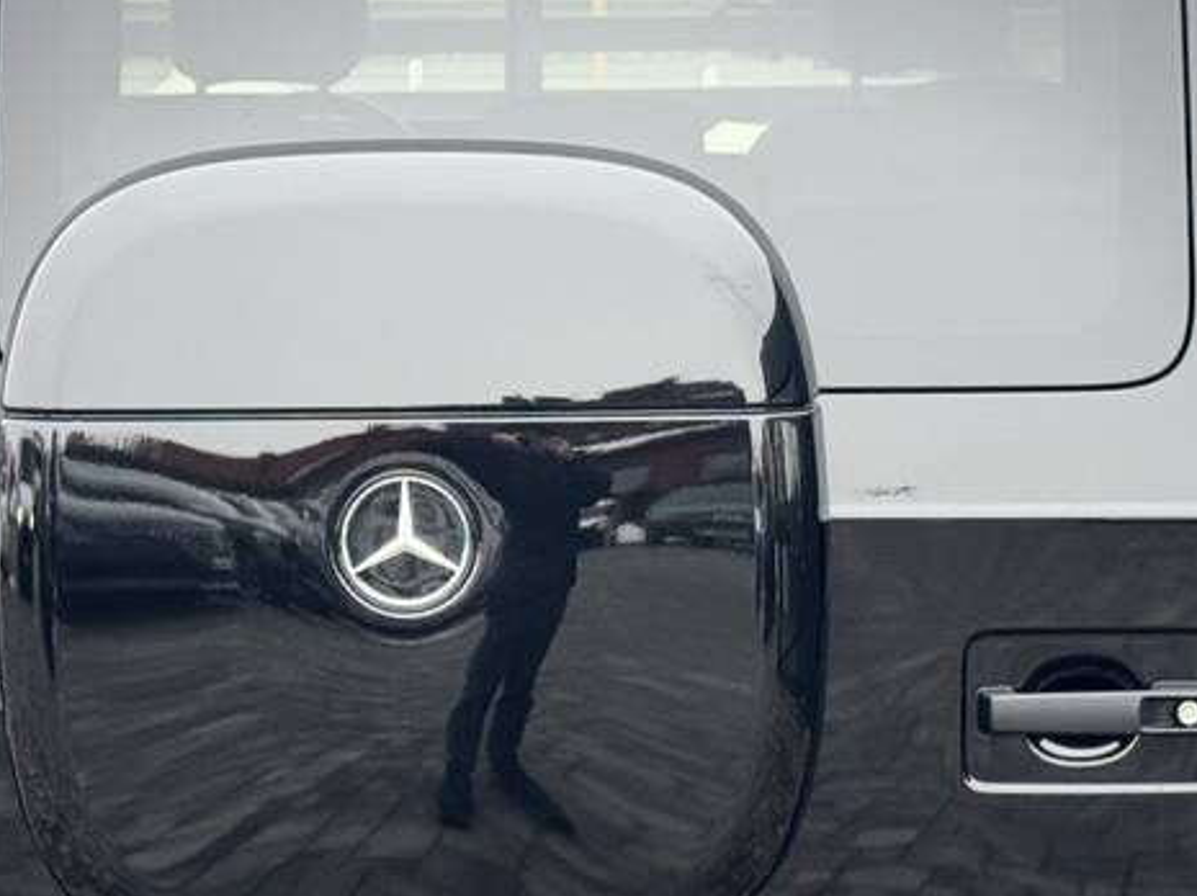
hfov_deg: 15.9
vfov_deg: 11.9
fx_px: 4285
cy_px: 572
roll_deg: +0.3
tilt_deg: -8.7
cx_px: 587
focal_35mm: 124
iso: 64
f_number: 1.78
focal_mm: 6.76
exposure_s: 1/150
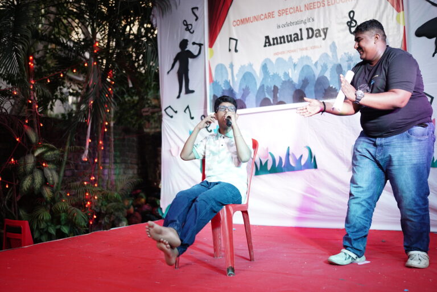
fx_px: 425
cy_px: 146
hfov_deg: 54.4
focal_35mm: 35
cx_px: 218
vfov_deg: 37.9
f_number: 1.4
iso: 500
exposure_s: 1/500
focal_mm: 35
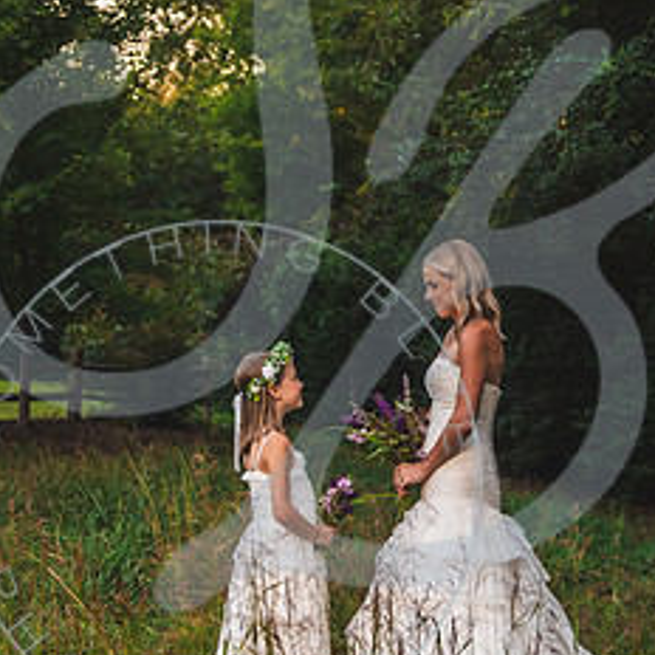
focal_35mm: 66
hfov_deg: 26.1
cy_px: 268
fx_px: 1413
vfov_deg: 26.1
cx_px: 347
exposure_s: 1/200
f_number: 2.8
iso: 100
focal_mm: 40
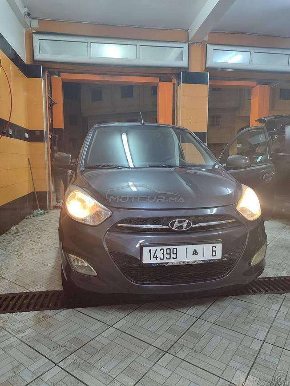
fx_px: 279
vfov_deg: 69.4
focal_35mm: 25
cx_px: 145
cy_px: 193
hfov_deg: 54.9
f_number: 1.89
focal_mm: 5.95
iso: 262
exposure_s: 1/20
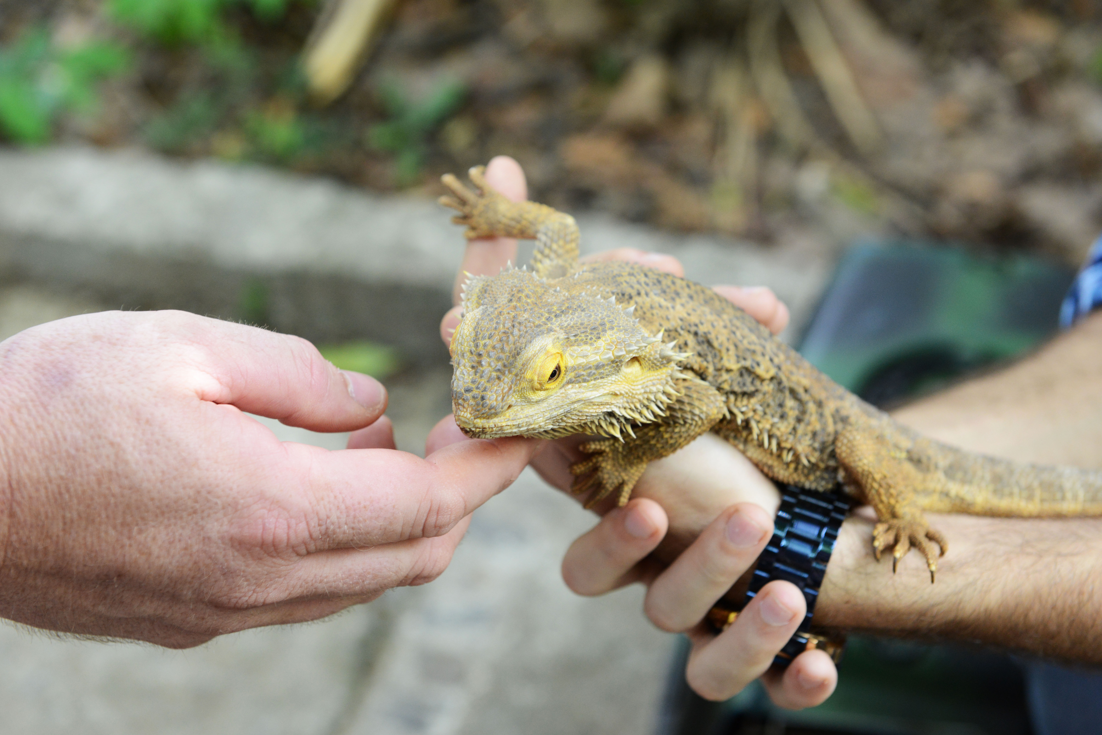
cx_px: 550
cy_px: 372
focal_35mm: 71
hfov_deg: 28.4
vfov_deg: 19.2
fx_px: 2174
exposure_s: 1/160
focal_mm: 70
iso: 1600
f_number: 6.3
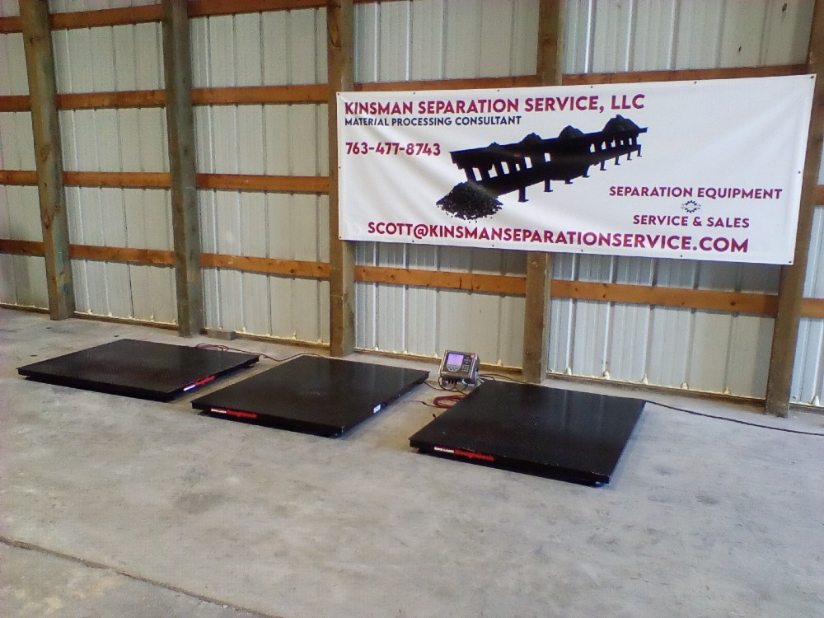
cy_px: 309
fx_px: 738
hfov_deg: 58.4
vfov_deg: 45.4
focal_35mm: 31
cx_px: 412
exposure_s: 1/30
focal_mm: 2.38
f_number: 2.4
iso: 175
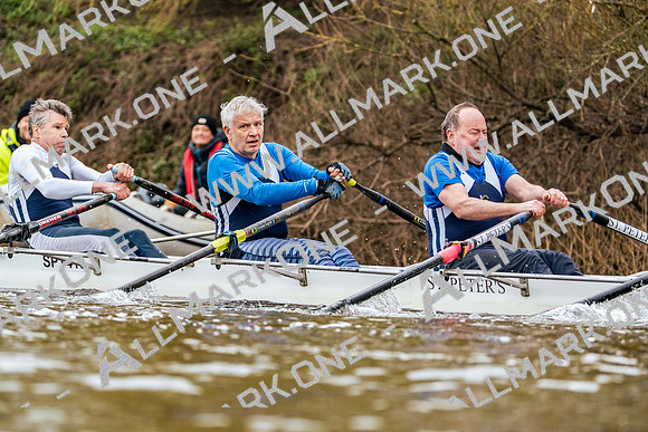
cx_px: 324
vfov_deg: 3.9
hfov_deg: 5.8
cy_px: 216
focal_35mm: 353
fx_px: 6355
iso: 2500
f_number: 6.3
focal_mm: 353
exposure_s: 1/2000
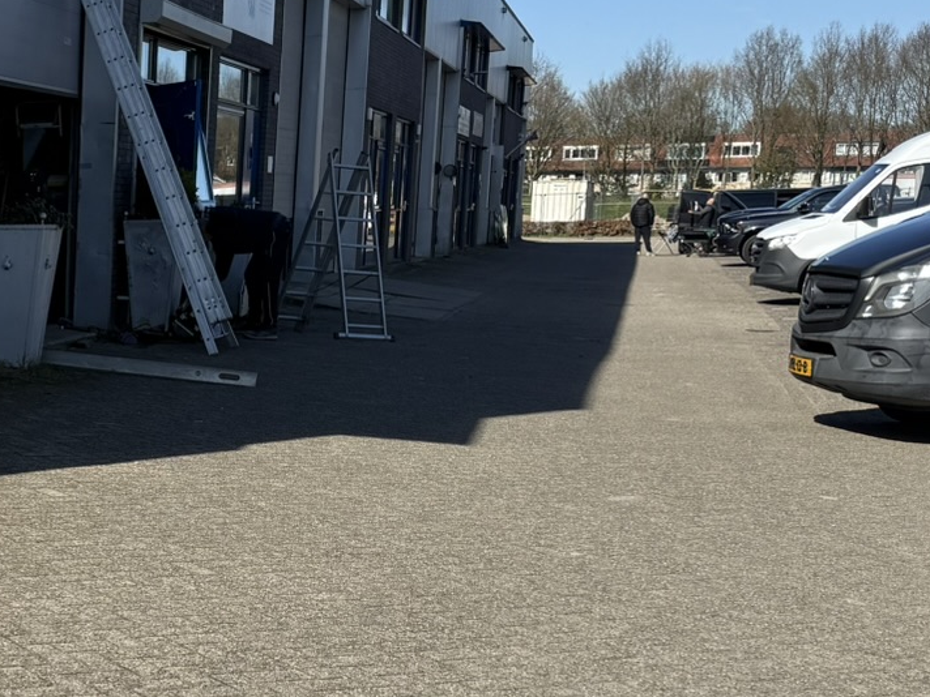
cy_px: 547
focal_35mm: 69
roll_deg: -0.4
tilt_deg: -8.9
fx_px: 1854
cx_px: -310
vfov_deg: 21.1
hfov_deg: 24.3
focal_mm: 6.76
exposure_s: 1/4673
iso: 80
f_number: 1.78
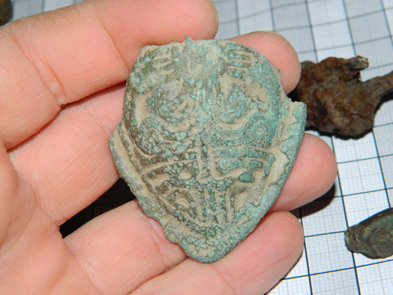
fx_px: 954
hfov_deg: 23.3
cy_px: 148
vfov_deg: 17.6
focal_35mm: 84
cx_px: 196
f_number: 11.9
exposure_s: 1/50
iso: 200
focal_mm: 15.1
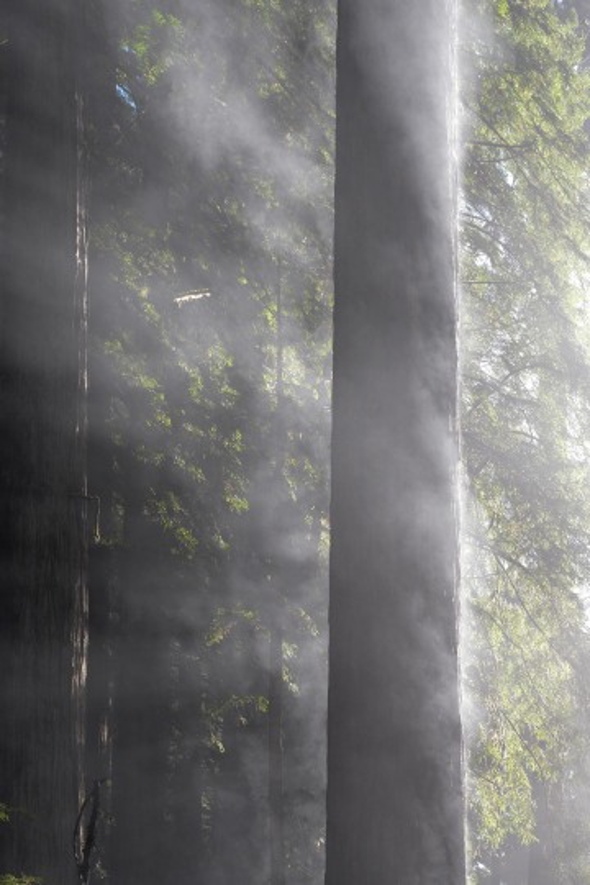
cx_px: 295
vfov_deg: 28.8
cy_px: 442
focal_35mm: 70
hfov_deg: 19.5
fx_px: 1721
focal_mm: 70
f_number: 13
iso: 500
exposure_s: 1/80
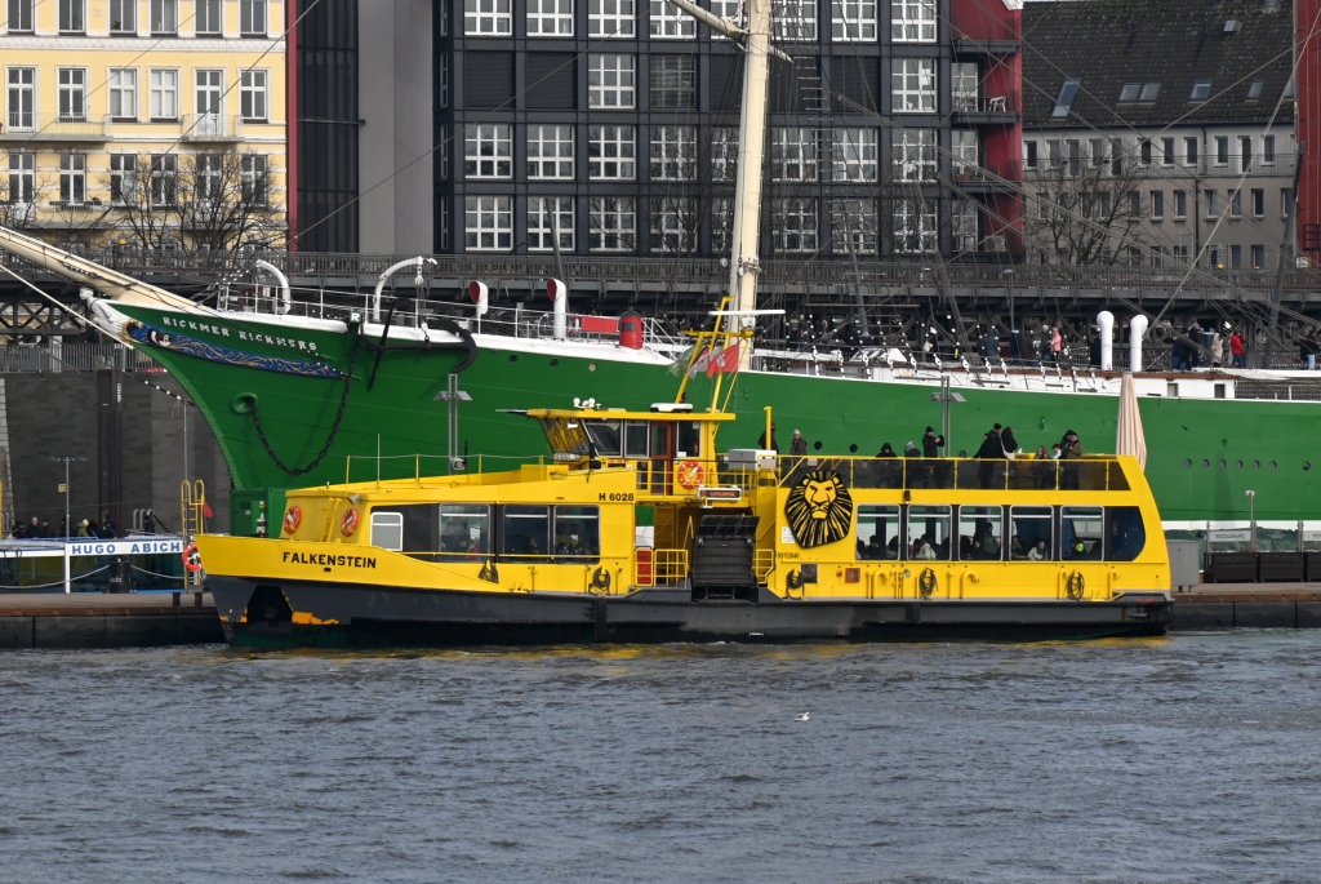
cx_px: 660
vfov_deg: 11.4
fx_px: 4408
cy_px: 442
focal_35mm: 120
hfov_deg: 17.0
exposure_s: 1/400
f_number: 7.1
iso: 100
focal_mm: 120
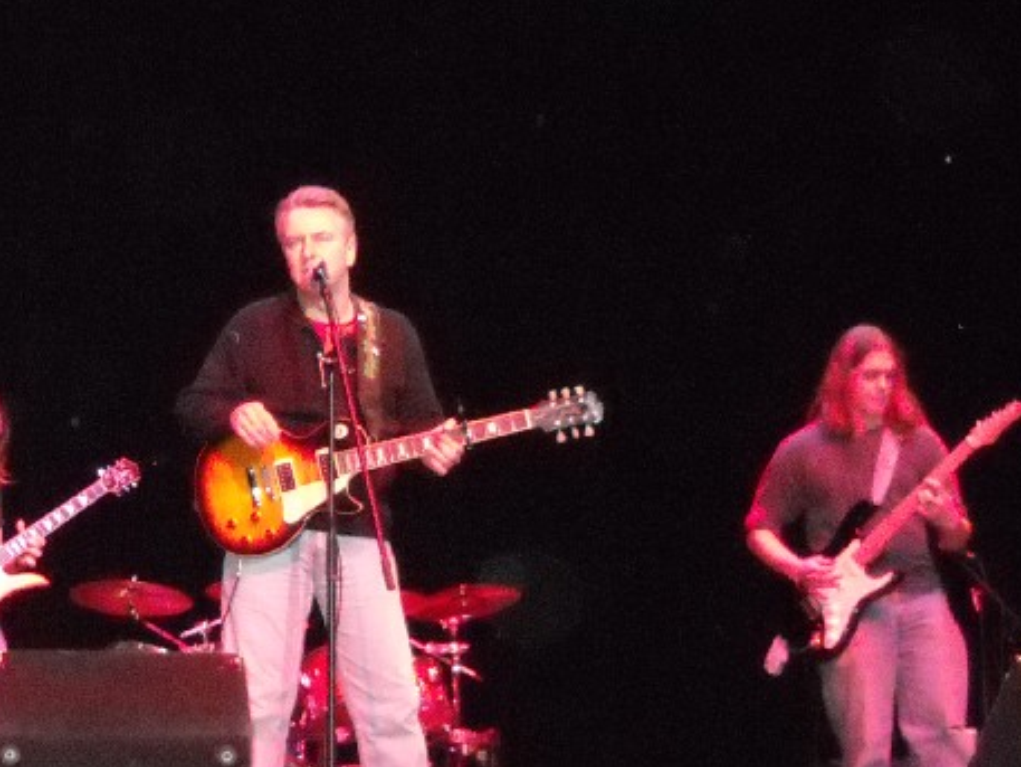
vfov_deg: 14.1
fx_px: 3098
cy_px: 429
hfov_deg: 18.3
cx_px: 60
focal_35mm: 105
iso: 1600
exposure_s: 1/30
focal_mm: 7.88
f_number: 3.3
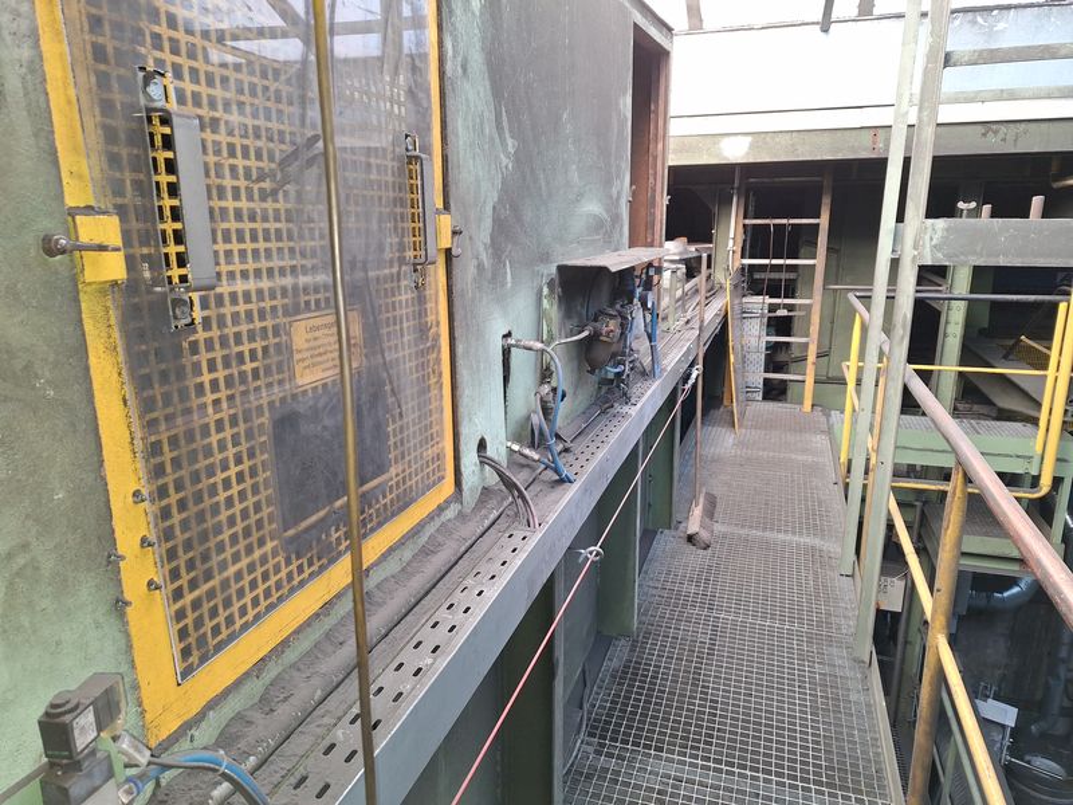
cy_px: 402
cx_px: 536
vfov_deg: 58.9
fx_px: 713
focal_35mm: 23
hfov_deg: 73.9
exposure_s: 1/50
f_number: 1.8
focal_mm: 5.54
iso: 25
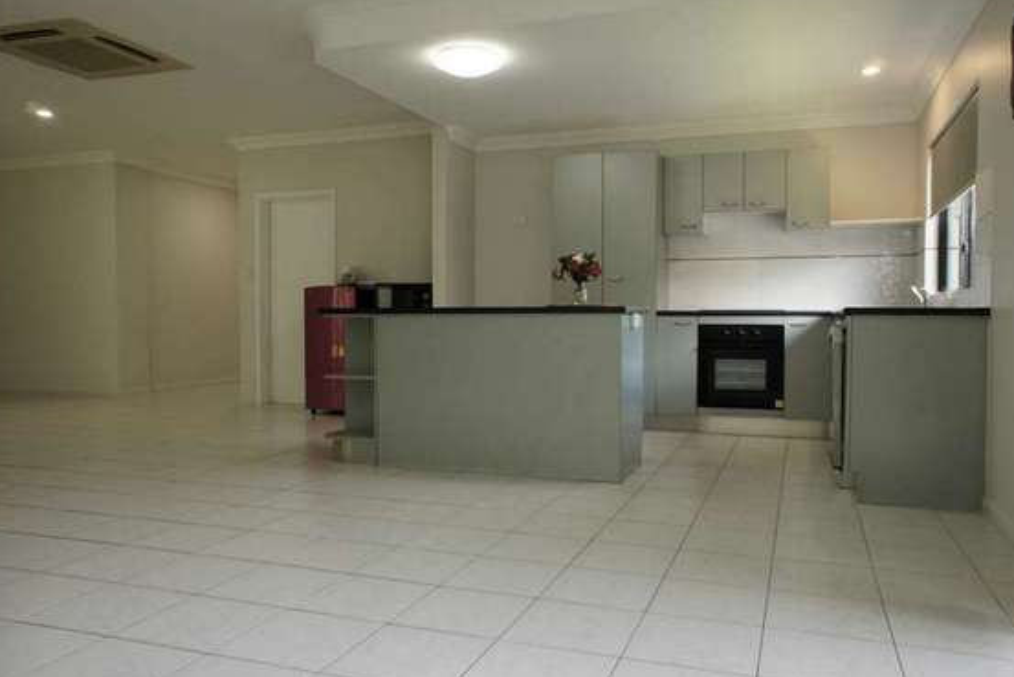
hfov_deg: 69.4
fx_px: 732
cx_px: 506
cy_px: 318
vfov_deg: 49.6
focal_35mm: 26
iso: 200
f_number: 3.2
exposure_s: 1/60
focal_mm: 16
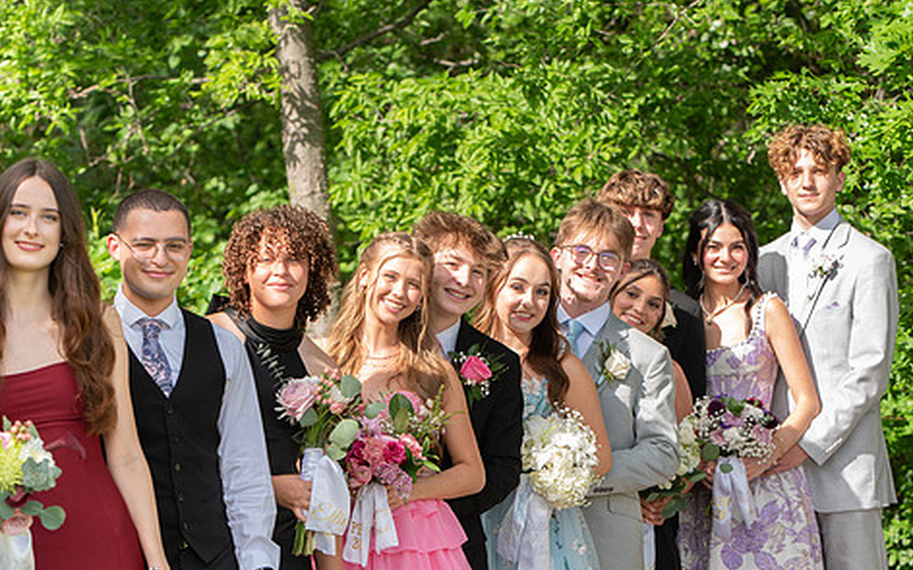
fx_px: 3707
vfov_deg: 8.8
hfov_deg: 14.0
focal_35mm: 149
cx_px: 370
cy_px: 383
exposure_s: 1/400
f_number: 4
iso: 100
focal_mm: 102
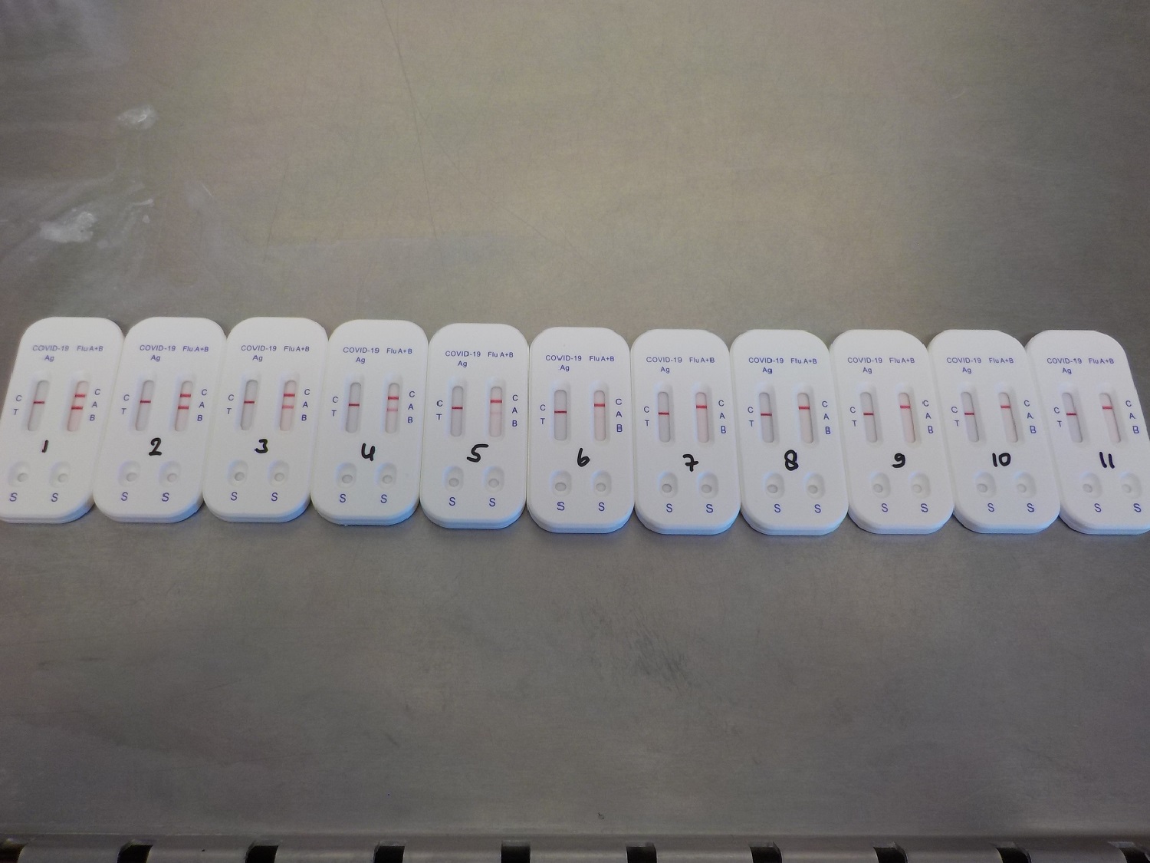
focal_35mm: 30
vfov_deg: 46.8
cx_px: 575
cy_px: 432
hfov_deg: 60.0
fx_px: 997
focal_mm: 4.1
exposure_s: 1/80
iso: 125
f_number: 3.3
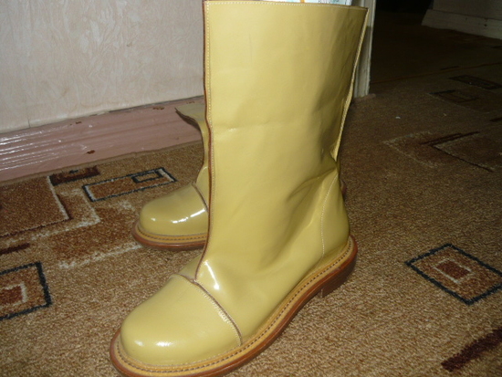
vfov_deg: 43.0
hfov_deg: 55.3
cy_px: 188
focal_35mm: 33
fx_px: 479
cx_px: 251
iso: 100
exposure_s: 1/30
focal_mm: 5.5
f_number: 2.8
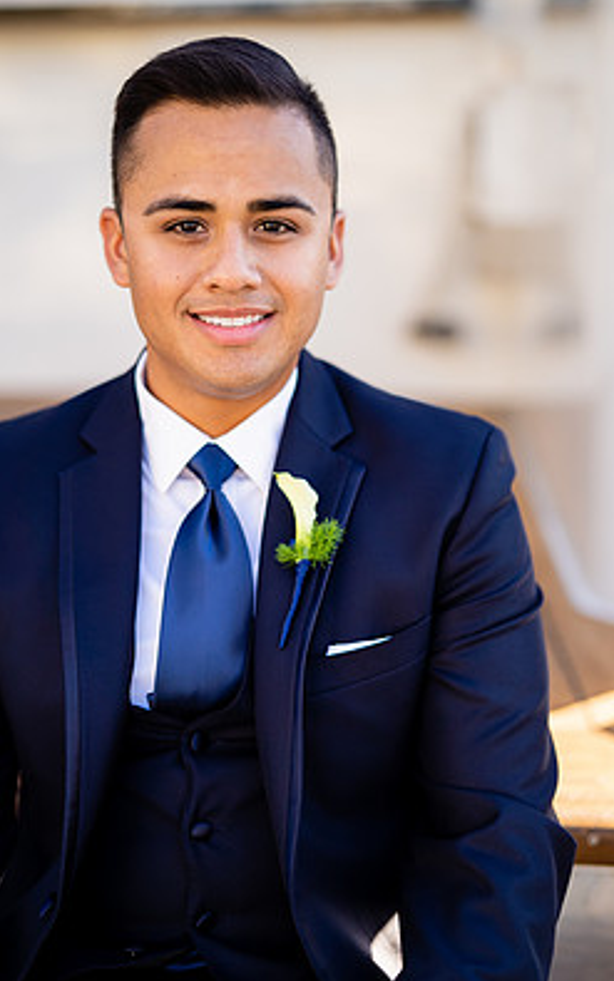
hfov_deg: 22.4
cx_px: 291
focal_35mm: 58
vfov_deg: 35.1
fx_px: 1552
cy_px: 514
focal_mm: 50
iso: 160
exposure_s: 1/1250
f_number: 1.4
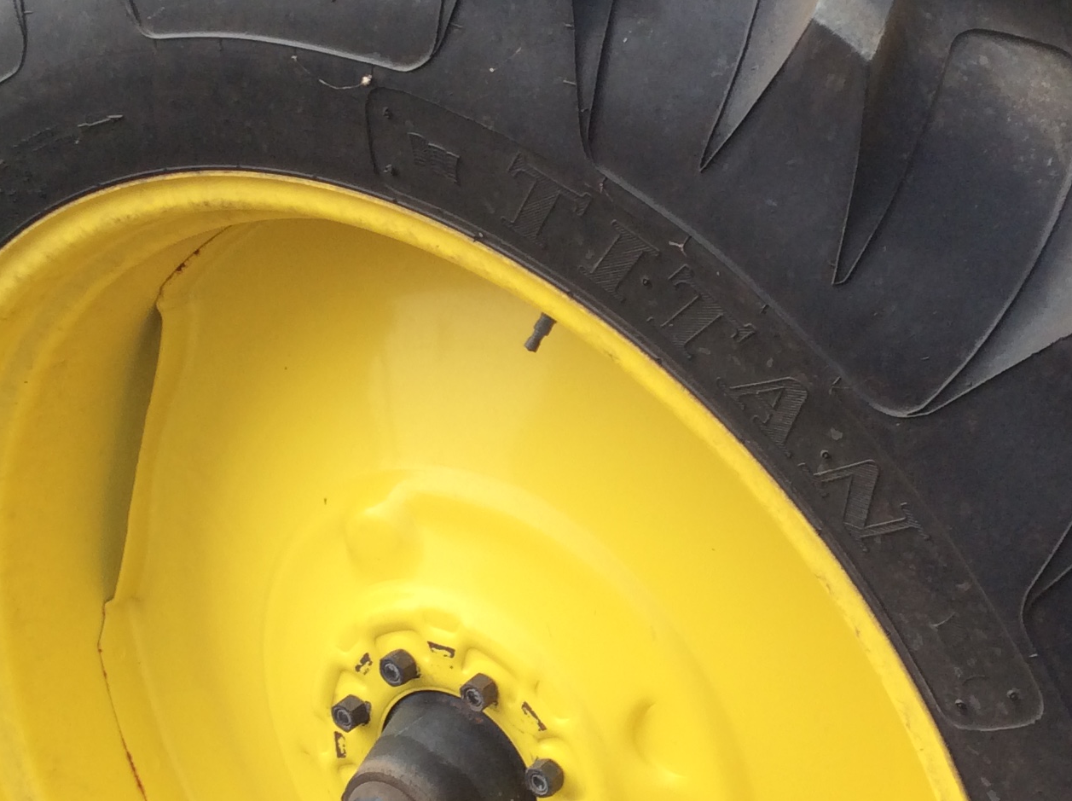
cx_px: 597
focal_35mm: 66
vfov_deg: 22.2
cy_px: 334
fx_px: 2041
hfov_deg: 29.4
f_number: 2.4
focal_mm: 3.3
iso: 32
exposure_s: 1/665
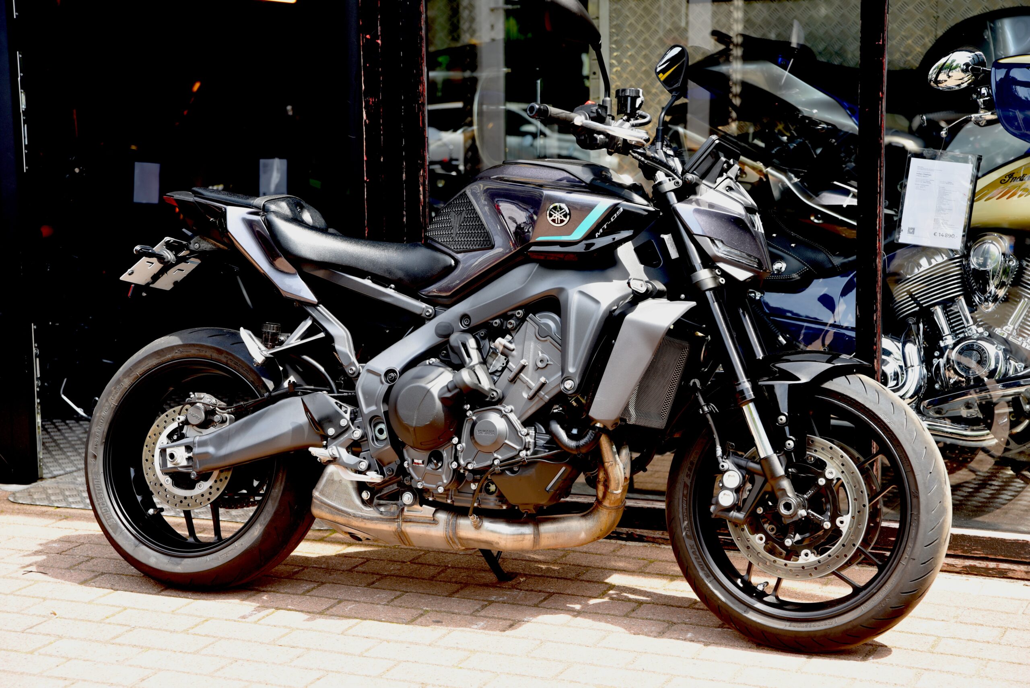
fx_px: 1889
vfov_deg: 20.6
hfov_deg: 30.5
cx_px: 515
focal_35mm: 66
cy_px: 344
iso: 100
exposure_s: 1/80
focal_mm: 66
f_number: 4.5
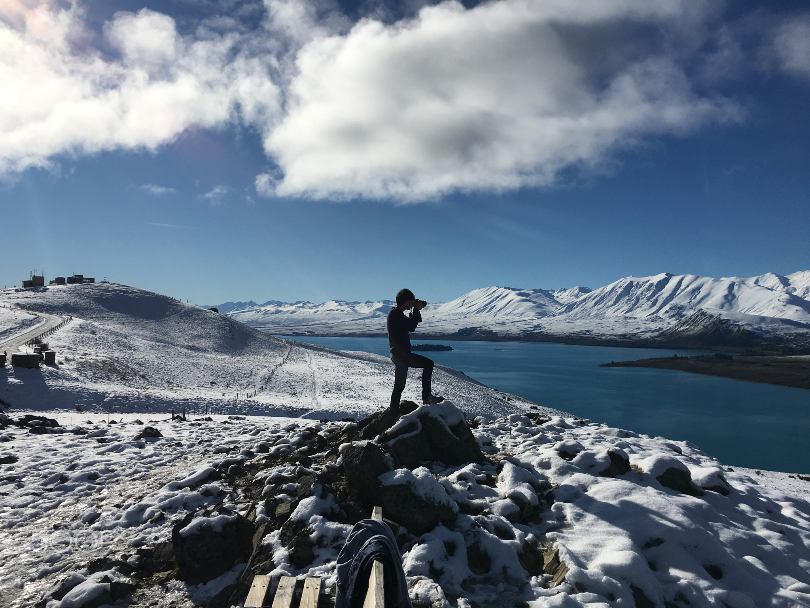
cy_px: 304
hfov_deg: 61.7
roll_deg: -1.0
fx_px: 679
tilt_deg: +2.1
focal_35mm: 29
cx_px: 405
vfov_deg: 48.2
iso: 25
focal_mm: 4.15
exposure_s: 1/6993
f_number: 2.2
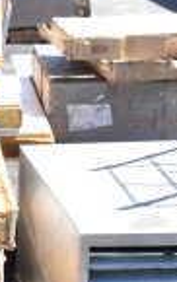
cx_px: -305
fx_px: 1185
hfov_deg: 7.7
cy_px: 271
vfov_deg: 13.4
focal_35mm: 154
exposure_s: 1/200
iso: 200
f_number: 7.1
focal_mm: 24
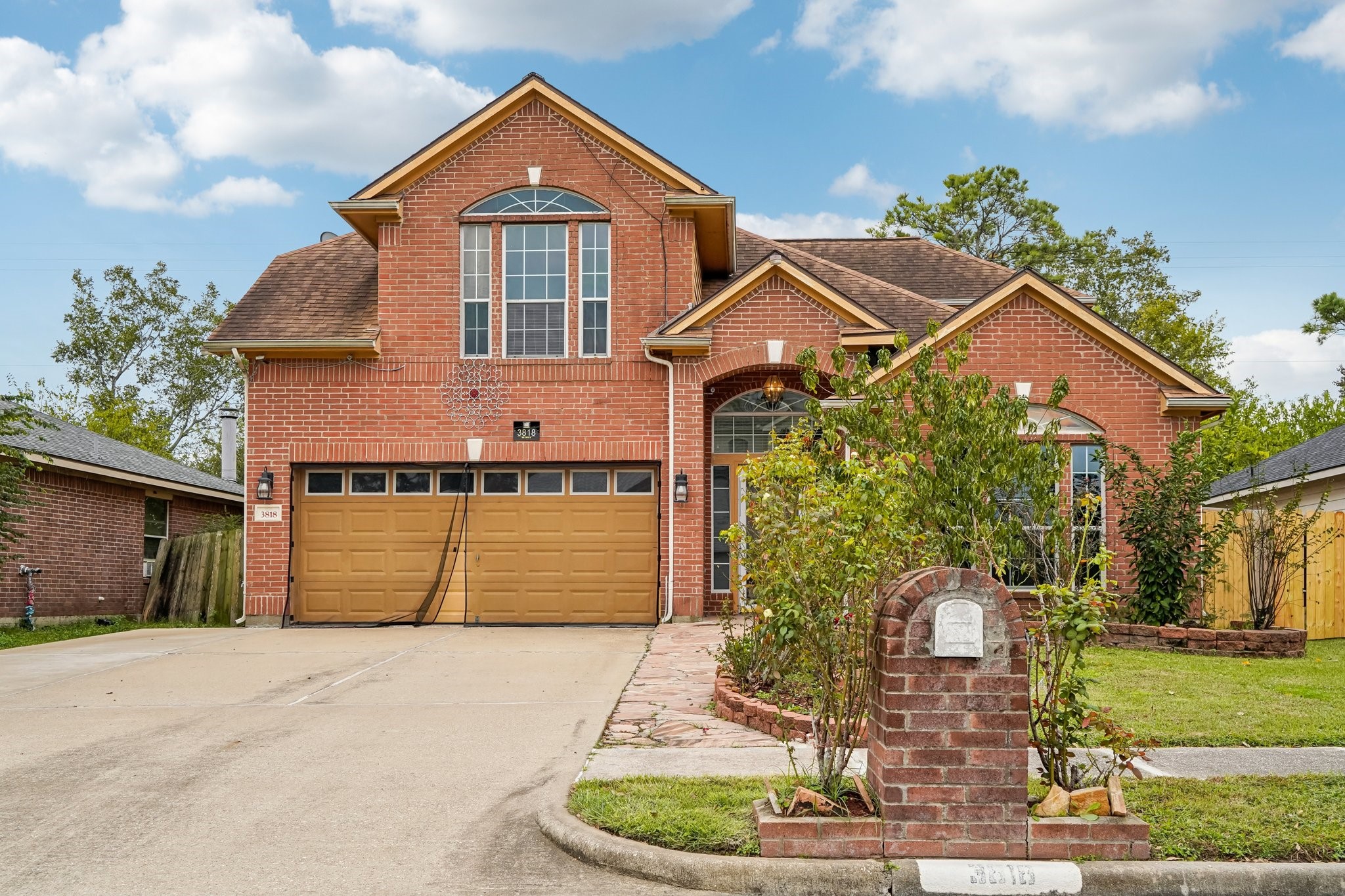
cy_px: 448
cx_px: 672
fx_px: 1307
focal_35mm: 35
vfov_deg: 37.8
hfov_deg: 54.4
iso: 500
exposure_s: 1/250
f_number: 8
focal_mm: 35
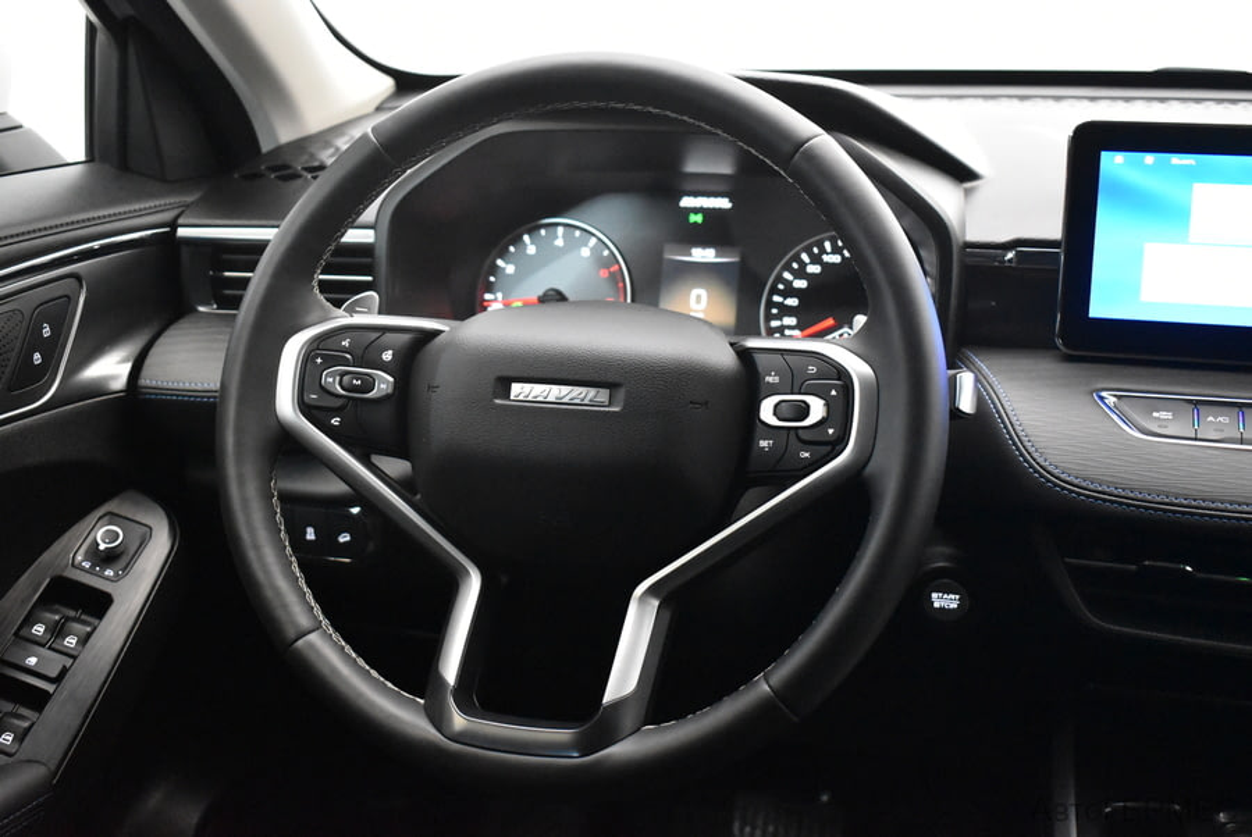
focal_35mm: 45
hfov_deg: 43.6
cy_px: 418
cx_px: 626
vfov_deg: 29.9
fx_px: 1566
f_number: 4.2
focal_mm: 30
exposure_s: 1/50
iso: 6400
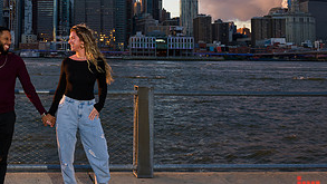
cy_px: 18
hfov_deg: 36.8
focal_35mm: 54
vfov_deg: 21.7
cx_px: 52
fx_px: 468
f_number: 5
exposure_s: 1/125
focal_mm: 26
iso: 200
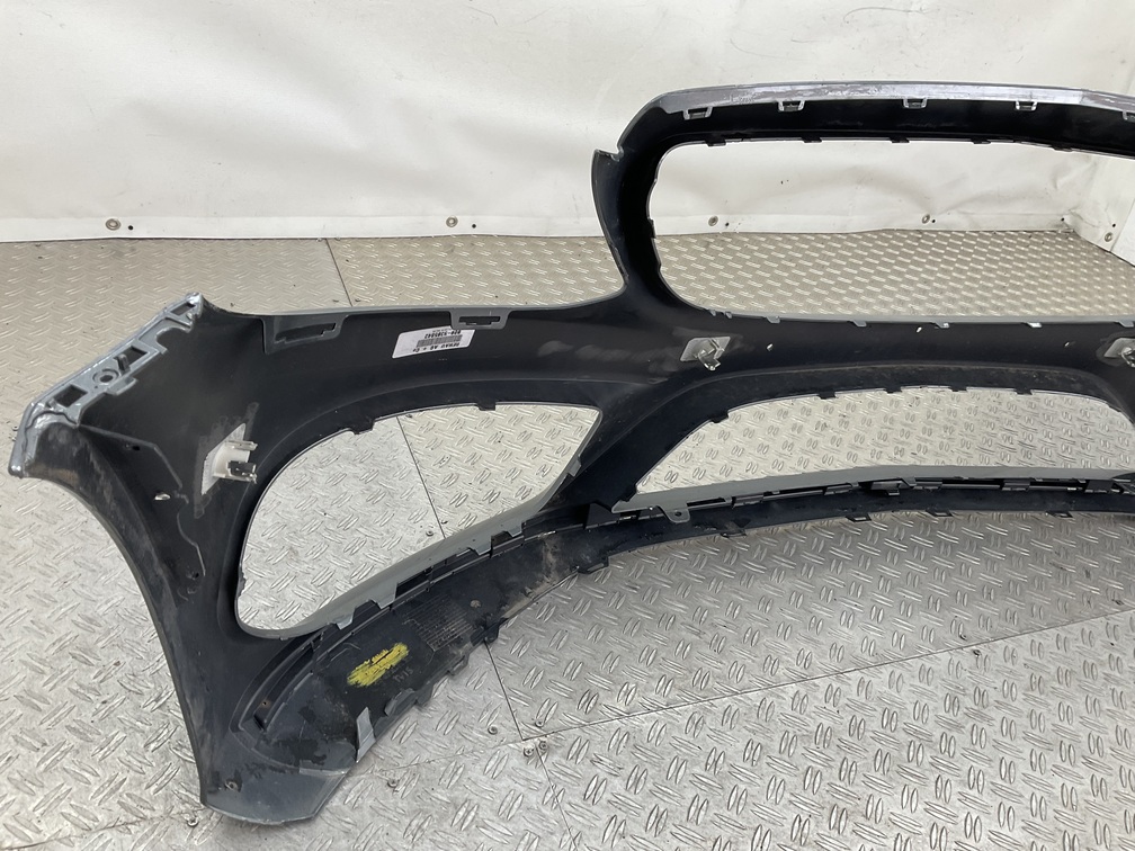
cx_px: 568
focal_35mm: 29
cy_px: 426
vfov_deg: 48.2
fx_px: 951
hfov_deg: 61.7
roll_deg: -13.4
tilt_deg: -33.6
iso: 32
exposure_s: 1/120
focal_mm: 3
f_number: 1.8
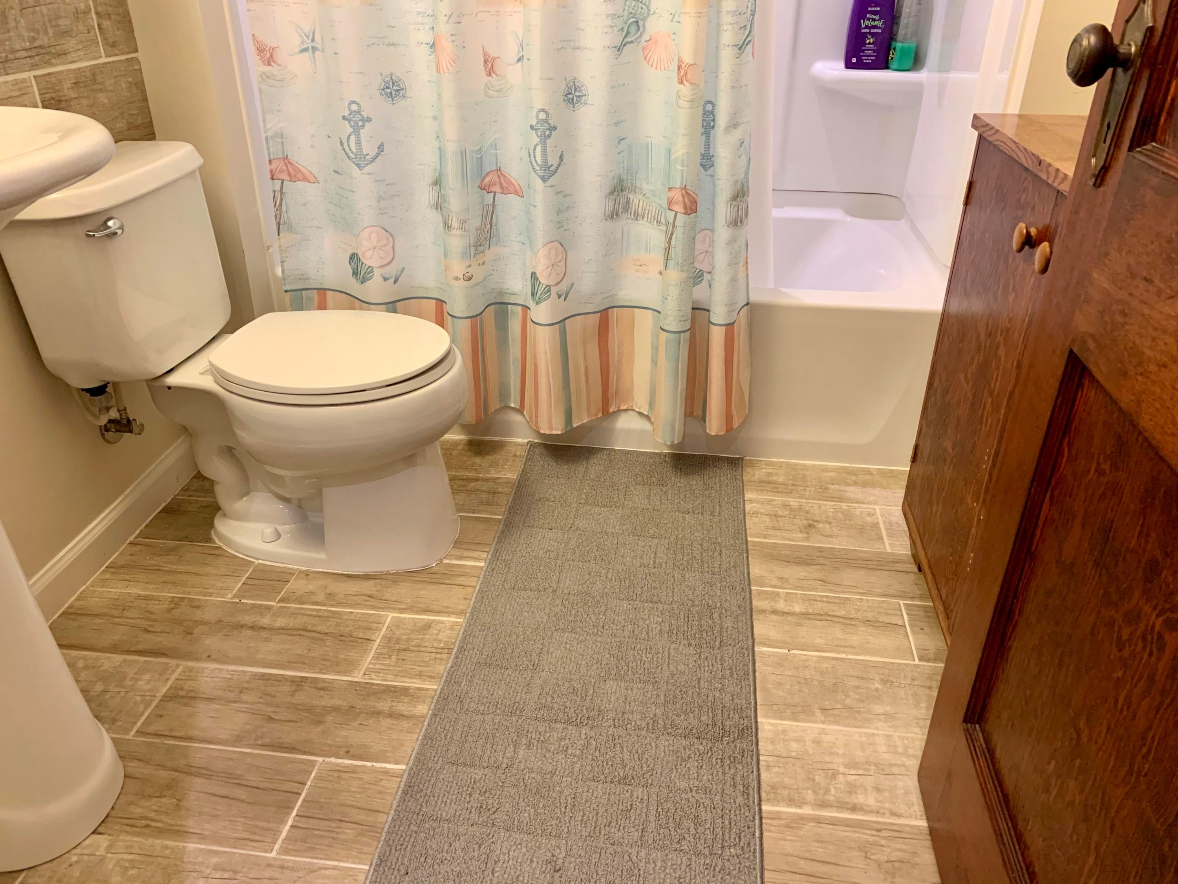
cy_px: 442
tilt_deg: -28.3
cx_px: 589
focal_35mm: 26
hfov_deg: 67.3
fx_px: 885
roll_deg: +0.4
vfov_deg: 53.1
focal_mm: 4.25
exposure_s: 1/60
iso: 250
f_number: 1.8
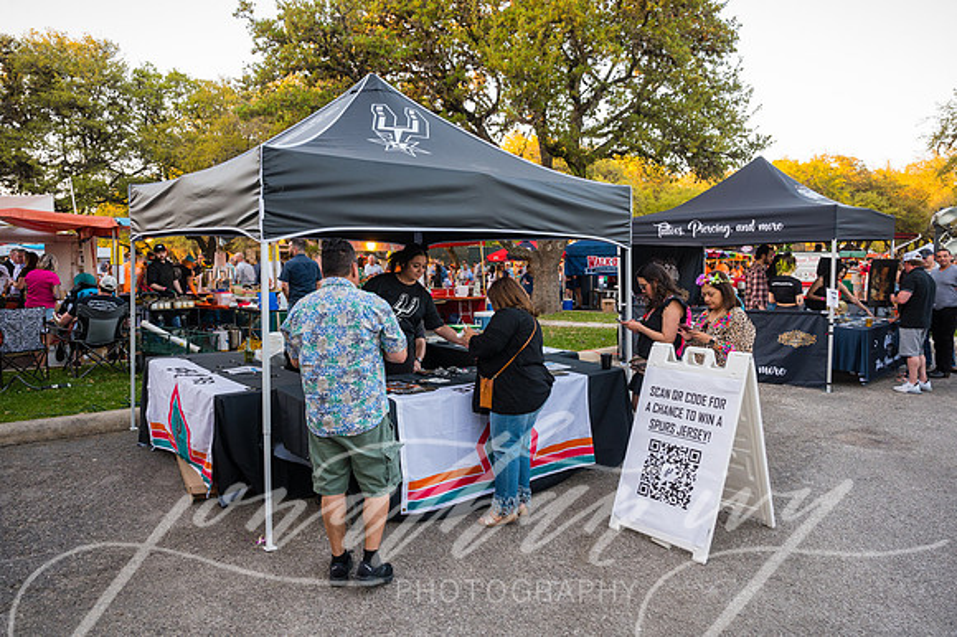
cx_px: 478
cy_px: 318
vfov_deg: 51.5
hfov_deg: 71.9
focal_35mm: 25
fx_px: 660
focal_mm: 24
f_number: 4
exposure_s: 1/400
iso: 1600
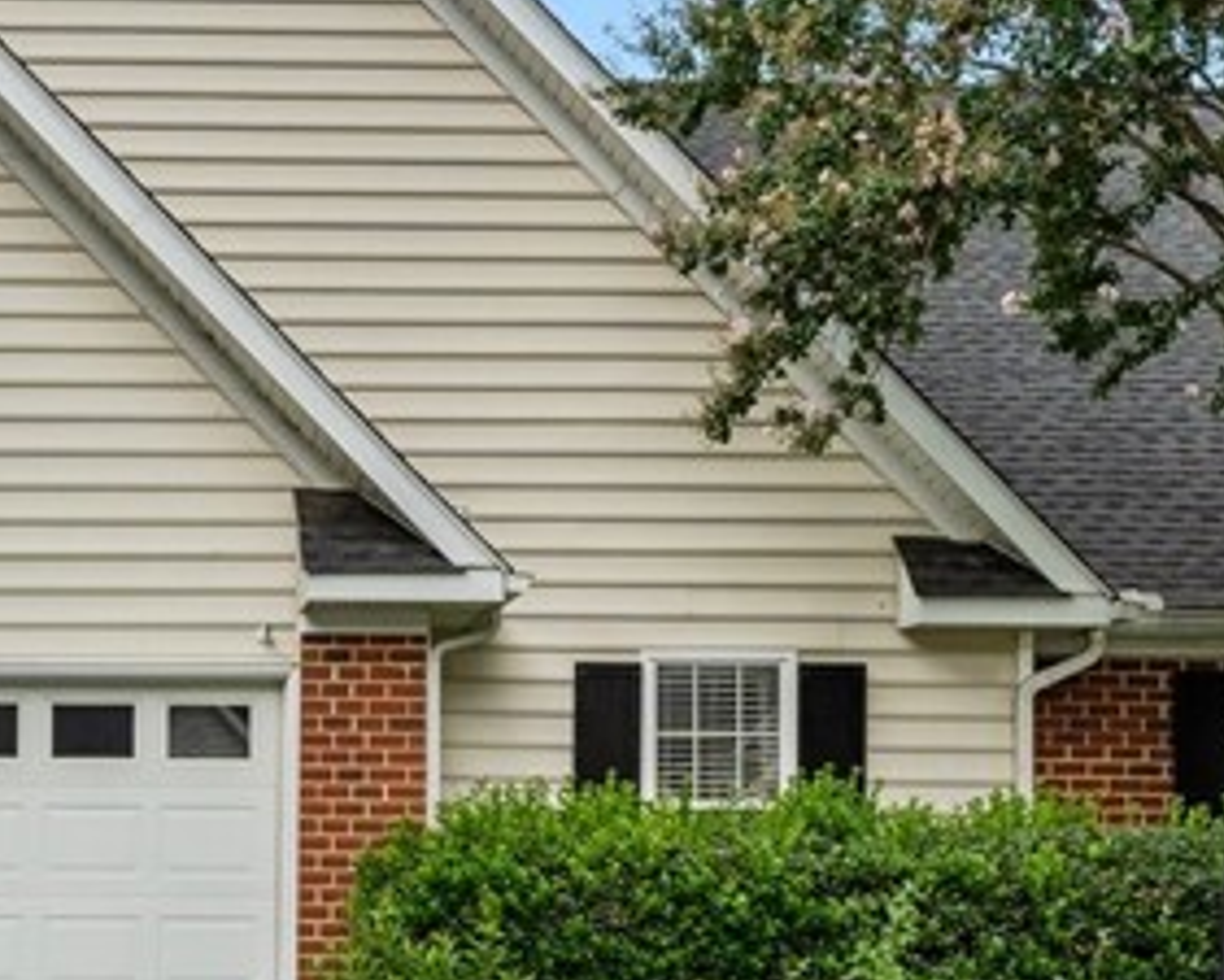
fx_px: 2220
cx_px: 131
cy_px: 860
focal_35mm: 61
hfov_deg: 29.6
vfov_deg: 24.3
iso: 1250
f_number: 7.1
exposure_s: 1/1250
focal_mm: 16.9
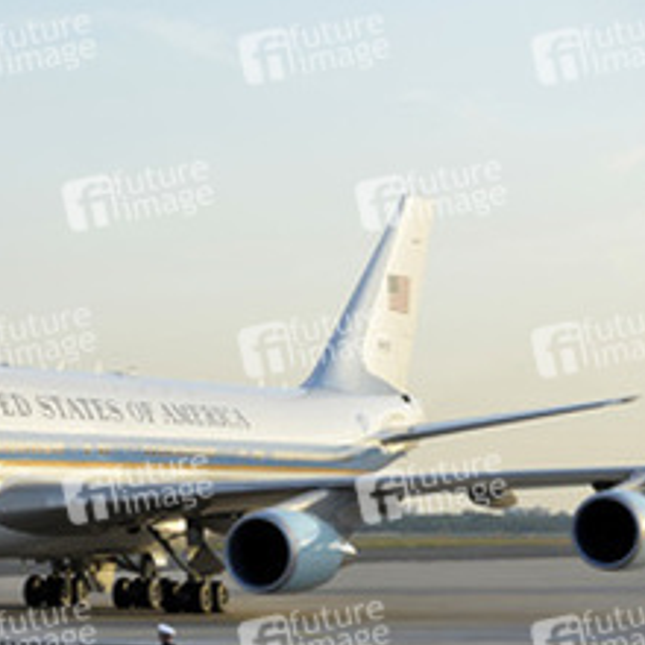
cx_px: 59
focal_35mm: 139
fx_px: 2930
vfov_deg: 12.5
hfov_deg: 12.5
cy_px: 416
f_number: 5.6
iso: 1000
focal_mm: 80
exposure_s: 1/1600
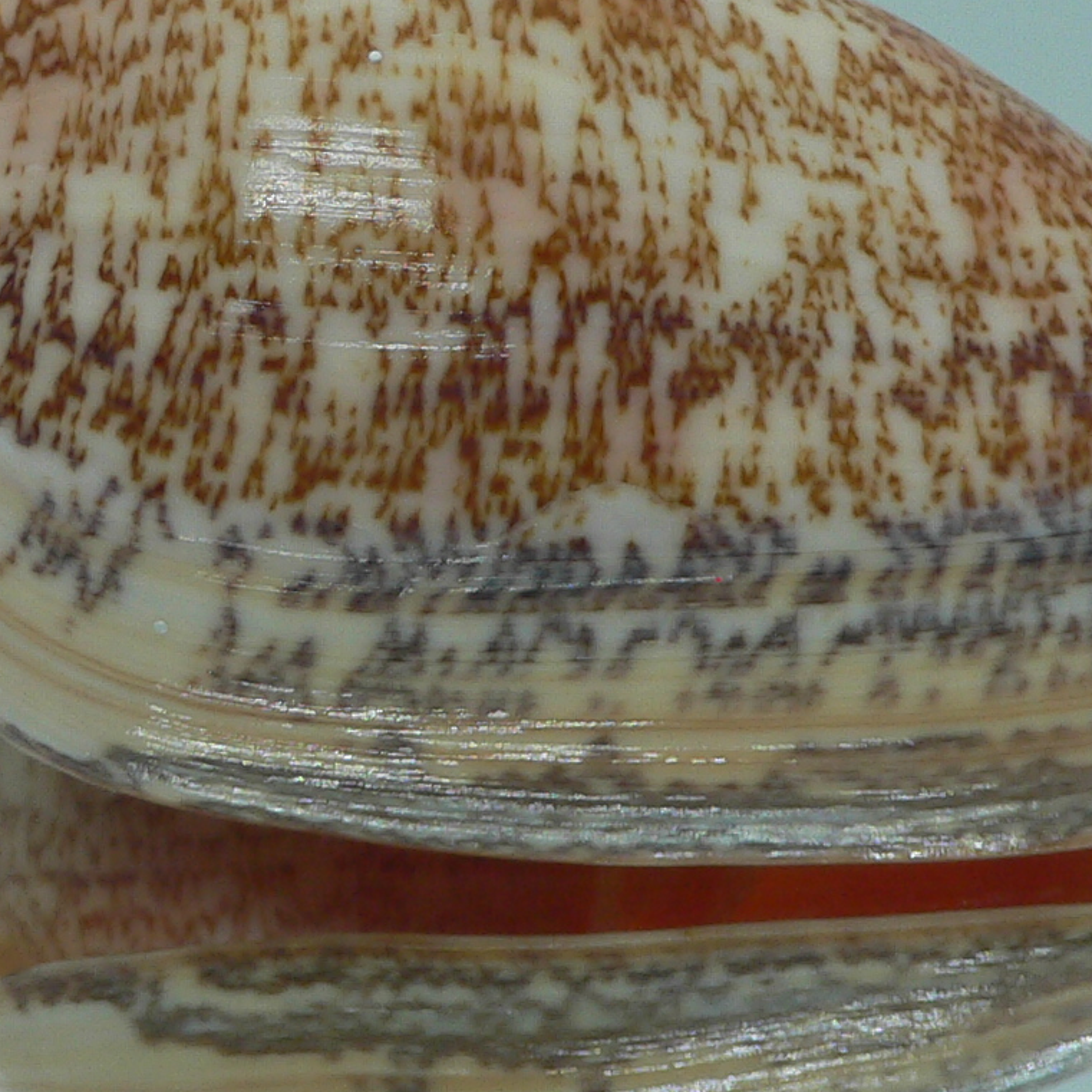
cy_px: 366
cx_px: 557
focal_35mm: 82
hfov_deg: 21.1
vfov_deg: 21.1
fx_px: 2927
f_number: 2.8
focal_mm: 4.6
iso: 80
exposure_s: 1/60
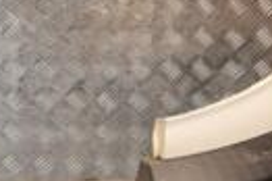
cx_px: -139
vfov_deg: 7.1
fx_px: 1456
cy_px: 104
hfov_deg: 10.3
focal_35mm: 193
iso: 800
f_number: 10
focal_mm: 28
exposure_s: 1/200
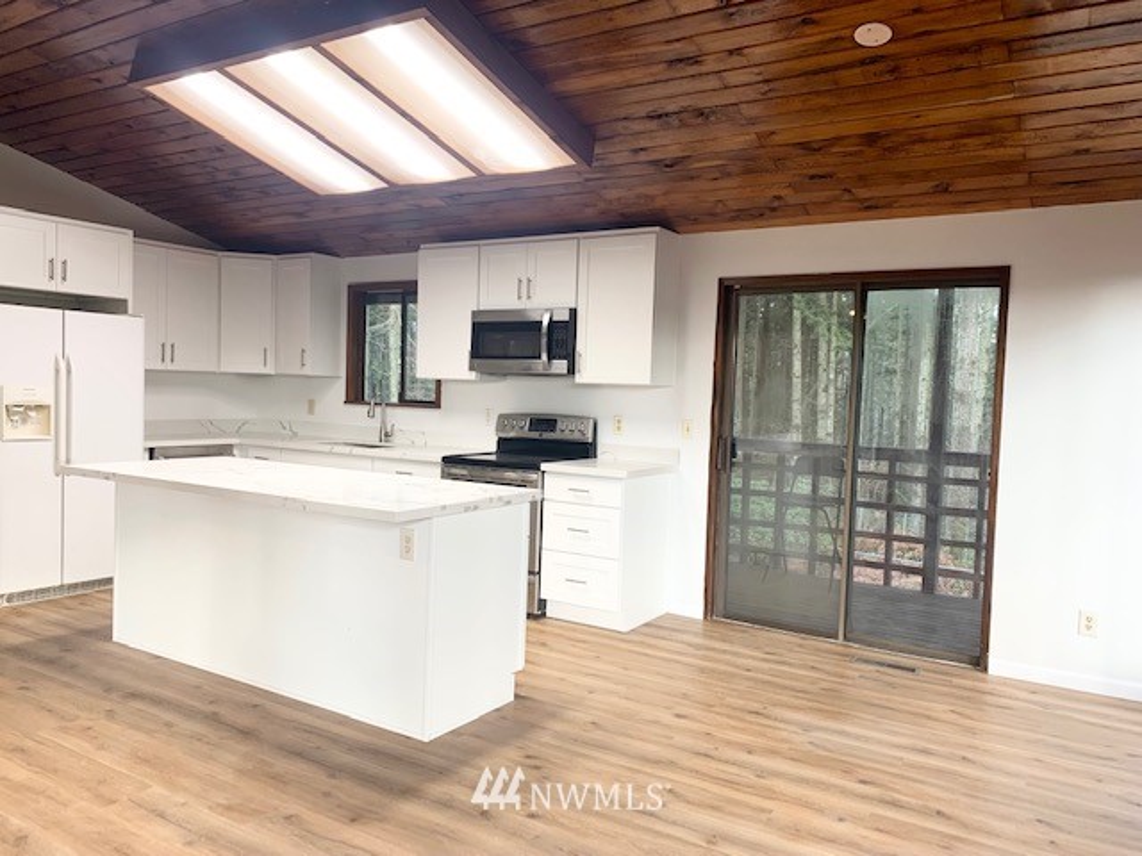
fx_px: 858
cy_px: 428
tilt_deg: -1.9
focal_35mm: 26
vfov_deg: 53.1
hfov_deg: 67.3
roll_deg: -2.4
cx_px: 571
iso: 64
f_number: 1.8
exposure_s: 1/60
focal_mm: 4.25
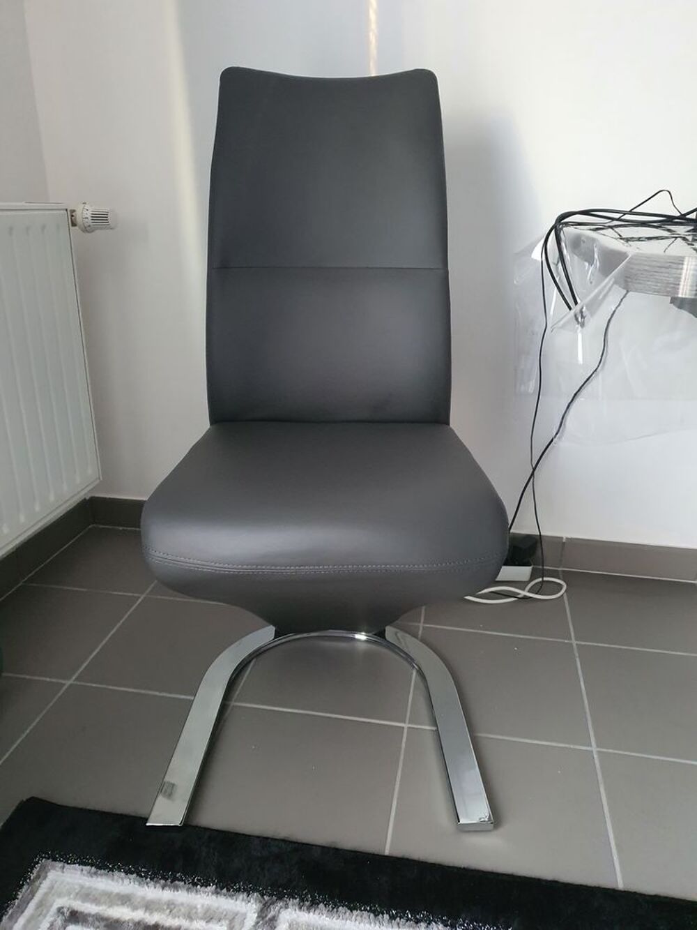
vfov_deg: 67.3
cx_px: 348
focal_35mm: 26
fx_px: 698
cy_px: 465
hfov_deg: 53.1
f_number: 1.5
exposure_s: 1/50
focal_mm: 4.3
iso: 500
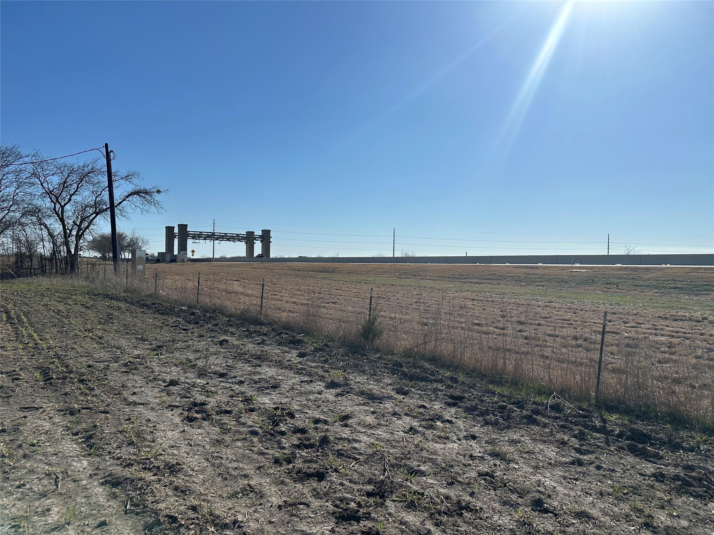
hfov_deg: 71.6
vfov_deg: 56.8
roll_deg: -1.2
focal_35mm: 24
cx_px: 357
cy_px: 268
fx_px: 495
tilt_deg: -0.7
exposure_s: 1/12048
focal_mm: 6.86
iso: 80
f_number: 1.78
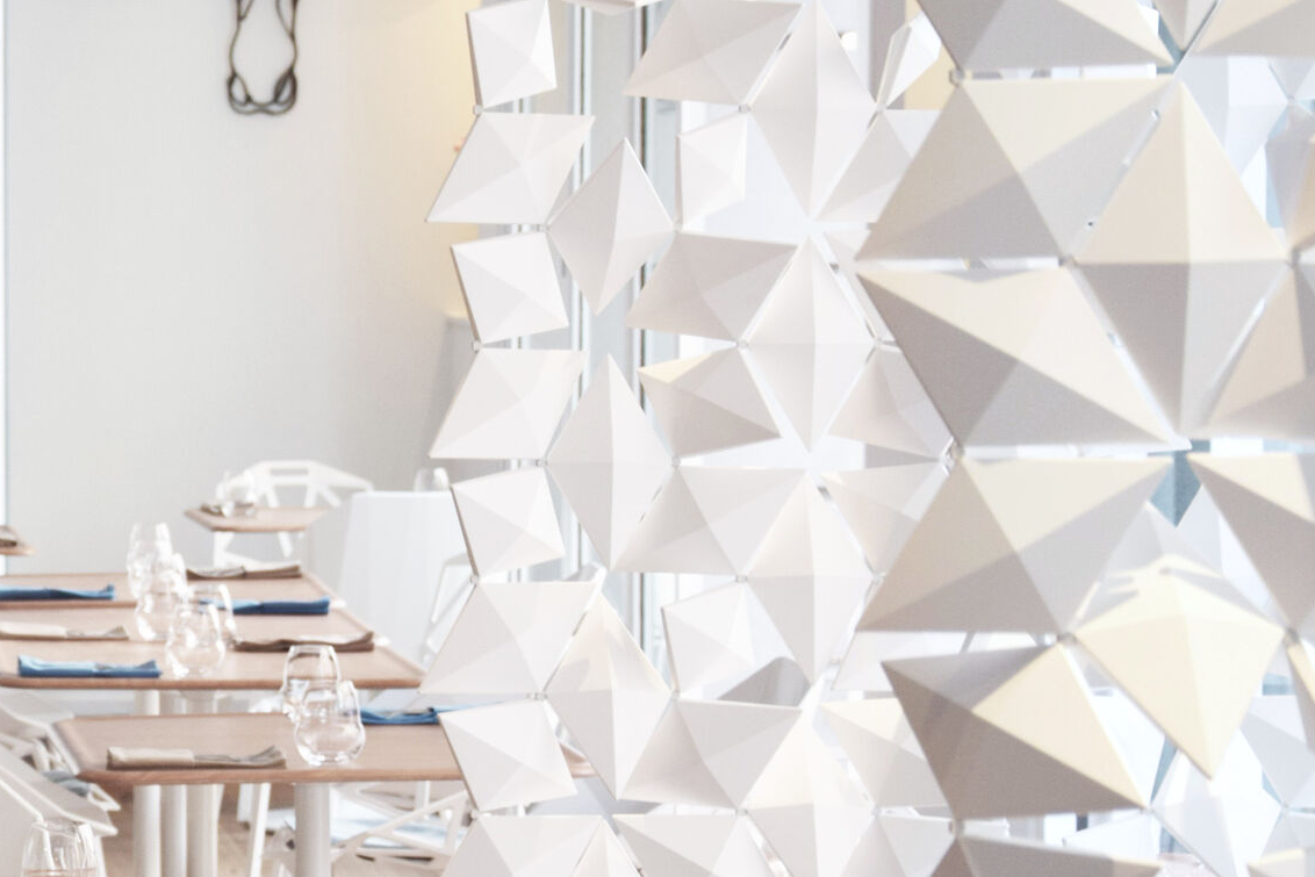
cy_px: 438
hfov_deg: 14.1
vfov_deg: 9.6
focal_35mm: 143
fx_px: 5226
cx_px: -6
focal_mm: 45
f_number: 4.8
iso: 250
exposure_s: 1/60
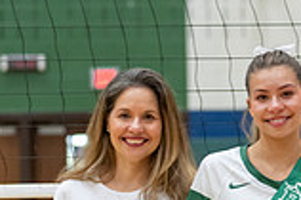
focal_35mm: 241
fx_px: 2013
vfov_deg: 5.6
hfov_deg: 8.5
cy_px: 293
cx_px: 287
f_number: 1.8
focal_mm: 50
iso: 800
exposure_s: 1/320
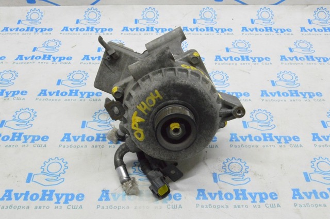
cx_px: 165
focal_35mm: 42
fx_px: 385
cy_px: 110
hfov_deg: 46.5
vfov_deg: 31.8
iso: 6400
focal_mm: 28
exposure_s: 1/20
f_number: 20
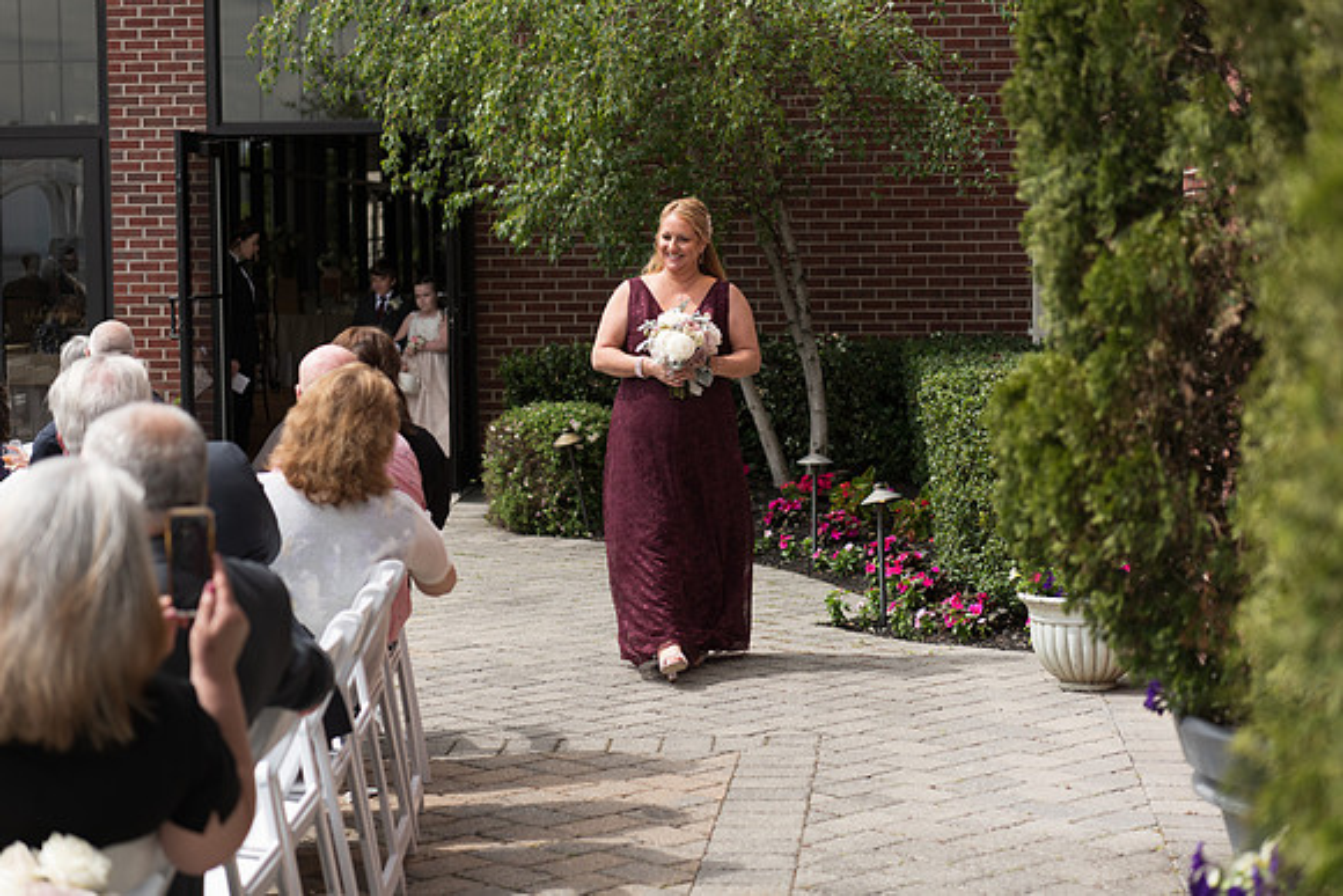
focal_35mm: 70
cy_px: 448
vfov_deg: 19.5
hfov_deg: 28.8
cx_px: 672
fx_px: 2612
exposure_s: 1/800
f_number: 2.8
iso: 64
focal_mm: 70
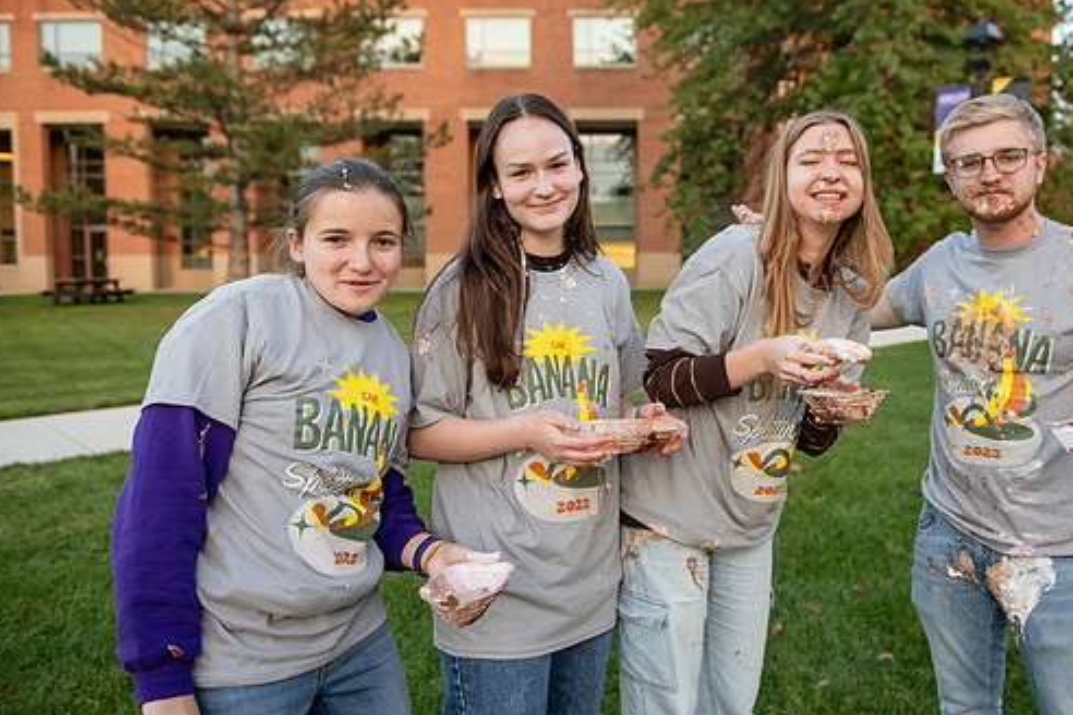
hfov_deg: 57.0
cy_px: 326
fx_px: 984
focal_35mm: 33
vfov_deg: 39.9
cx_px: 617
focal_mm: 28
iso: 800
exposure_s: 1/320
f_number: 3.2
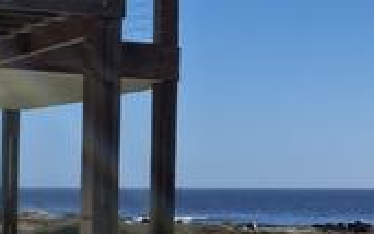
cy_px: 129
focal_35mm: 124
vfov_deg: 10.6
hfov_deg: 14.4
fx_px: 1264
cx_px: 713
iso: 32
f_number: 1.8
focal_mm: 4.69
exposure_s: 1/2770
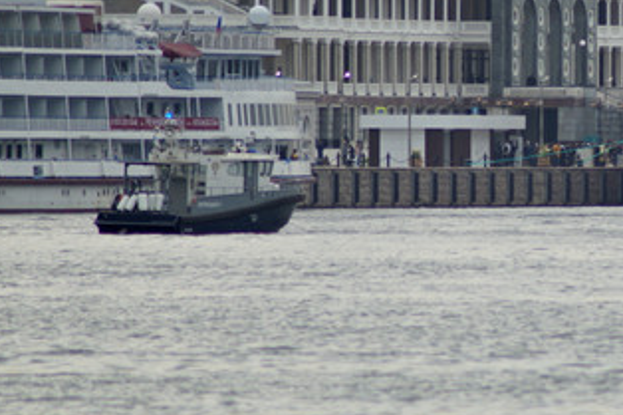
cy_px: 54
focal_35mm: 916
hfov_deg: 2.3
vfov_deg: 1.5
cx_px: 577
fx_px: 15843
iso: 125
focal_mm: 300
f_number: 5.6
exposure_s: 1/500
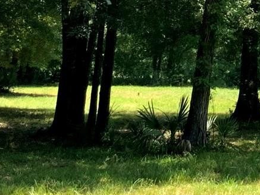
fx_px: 1022
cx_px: 371
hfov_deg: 13.8
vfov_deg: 10.5
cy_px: -105
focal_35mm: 136
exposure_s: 1/495
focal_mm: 3
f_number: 1.8
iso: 16
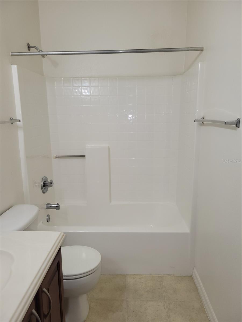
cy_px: 161
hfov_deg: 53.1
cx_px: 121
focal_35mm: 26
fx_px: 242
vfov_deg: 67.3
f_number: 1.8
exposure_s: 1/60
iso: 50
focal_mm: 5.4
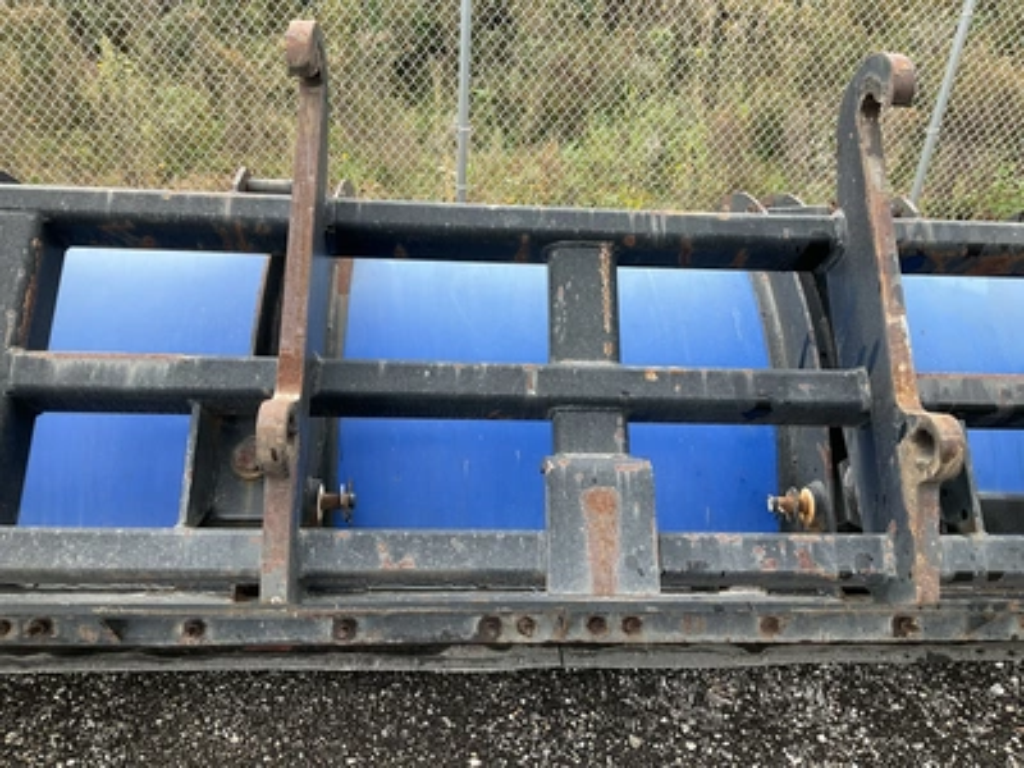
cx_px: 512
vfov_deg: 48.2
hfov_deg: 61.7
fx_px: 858
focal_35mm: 29
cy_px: 384
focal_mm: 3
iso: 25
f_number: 1.8
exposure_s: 1/253
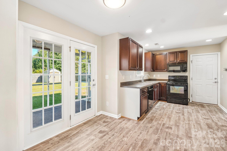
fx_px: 95
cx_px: 114
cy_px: 76
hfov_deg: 100.4
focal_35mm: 15
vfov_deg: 77.3
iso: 400
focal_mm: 10
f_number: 8
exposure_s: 1/25
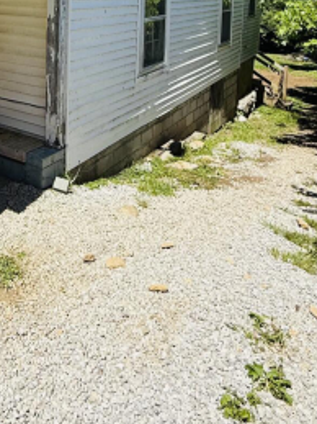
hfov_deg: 36.4
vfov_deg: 46.2
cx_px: 15
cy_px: 38
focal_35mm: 36
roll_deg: -1.9
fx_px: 440
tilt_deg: -4.8
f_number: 2.2
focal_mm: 2.22
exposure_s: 1/1497
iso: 50
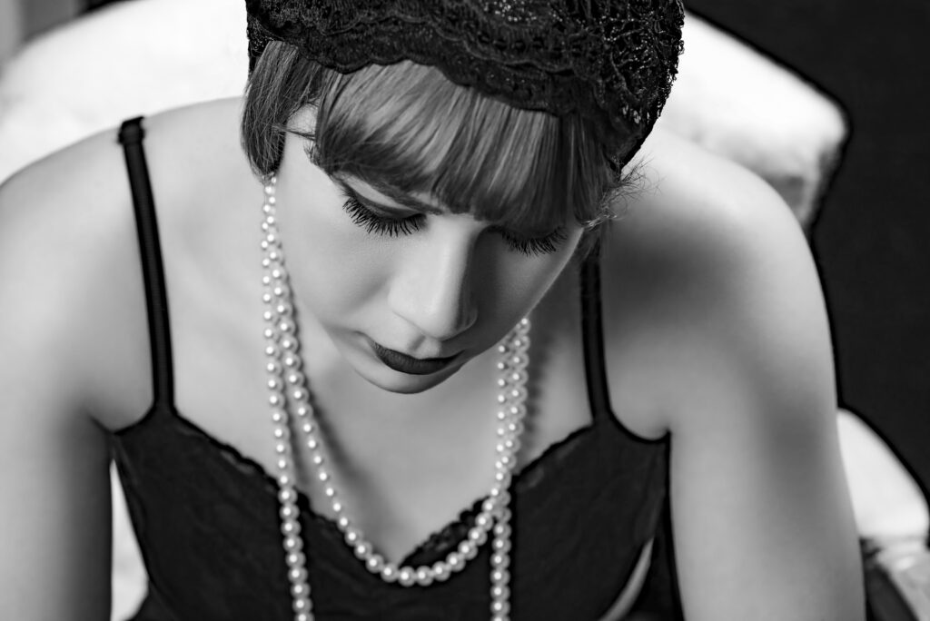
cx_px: 465
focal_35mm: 105
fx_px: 2714
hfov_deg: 19.4
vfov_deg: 13.1
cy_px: 310
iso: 200
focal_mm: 105
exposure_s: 1/200
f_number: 9
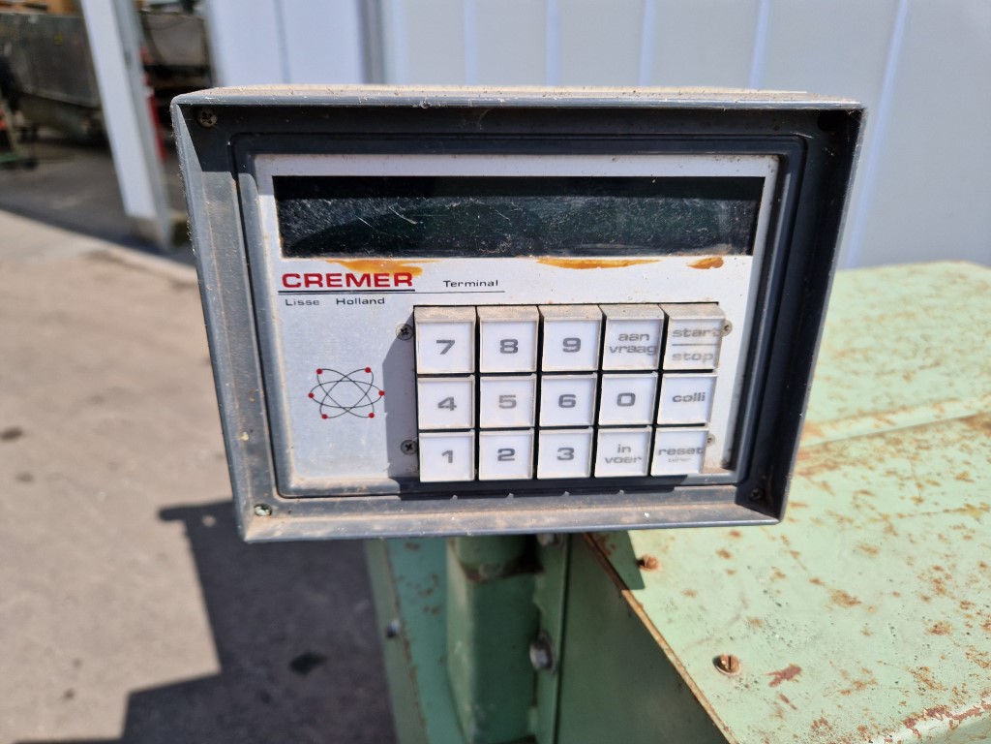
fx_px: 658
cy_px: 372
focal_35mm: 23
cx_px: 496
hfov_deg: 73.9
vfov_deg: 58.9
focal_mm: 5.4
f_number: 1.8
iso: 50
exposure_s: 1/1088
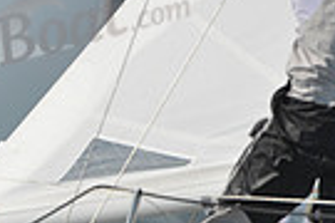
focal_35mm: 1713
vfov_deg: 0.8
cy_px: 207
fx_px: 15939
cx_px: -285
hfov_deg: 1.2
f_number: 7.1
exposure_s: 1/1250
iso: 200
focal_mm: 400
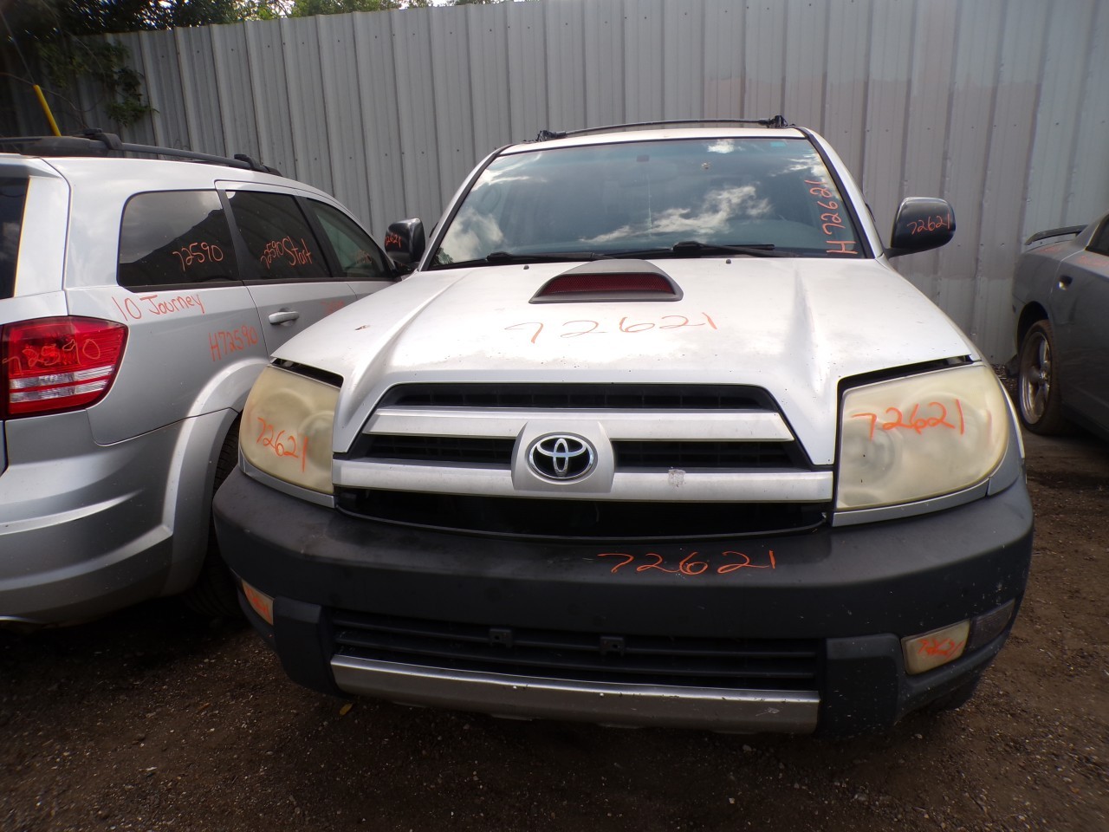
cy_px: 416
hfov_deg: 71.6
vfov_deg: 56.8
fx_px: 769
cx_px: 554
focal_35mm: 24
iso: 100
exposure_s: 1/340
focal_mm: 4.3
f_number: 4.4
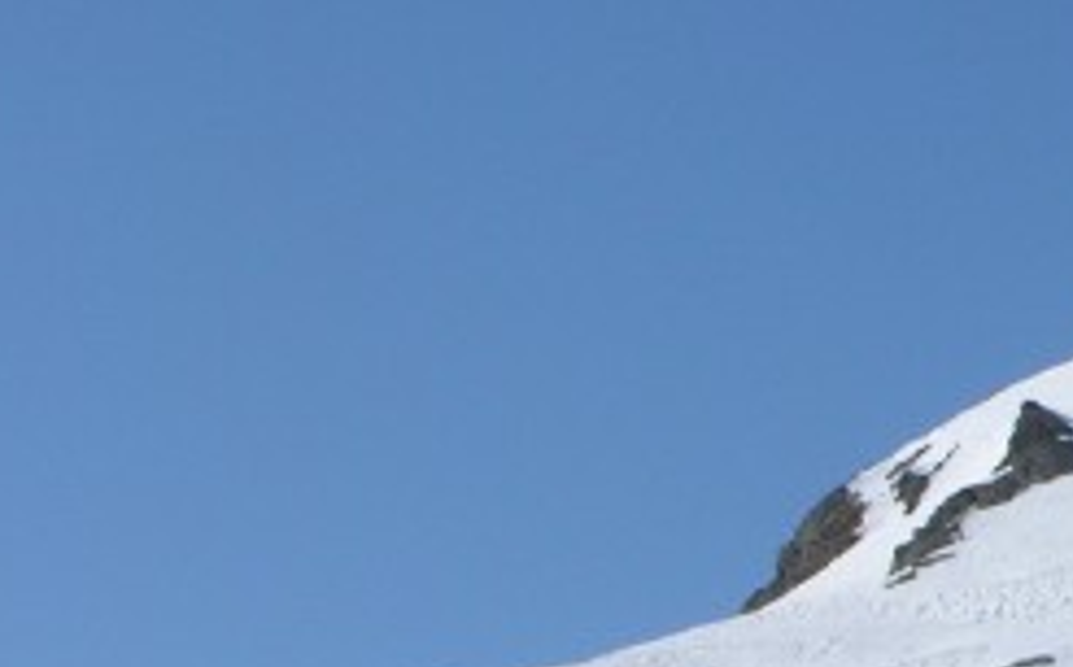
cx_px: 1548
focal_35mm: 221
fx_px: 6454
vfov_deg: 5.9
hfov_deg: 9.3
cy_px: 484
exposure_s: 1/340
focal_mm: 12.7
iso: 50
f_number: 7.6
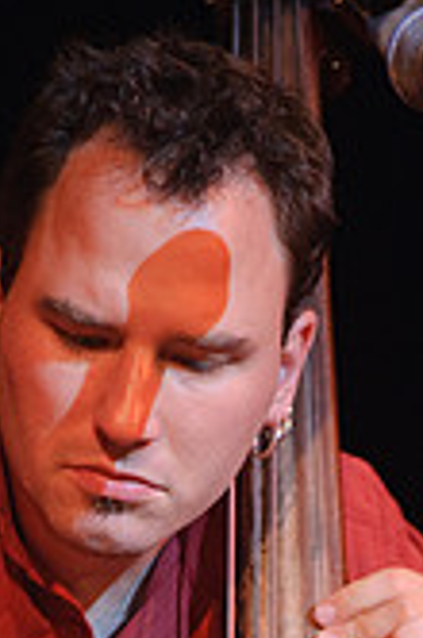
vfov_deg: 3.8
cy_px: 849
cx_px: 229
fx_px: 9592
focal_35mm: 542
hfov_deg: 2.5
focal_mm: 200
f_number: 4
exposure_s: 1/200
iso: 2500
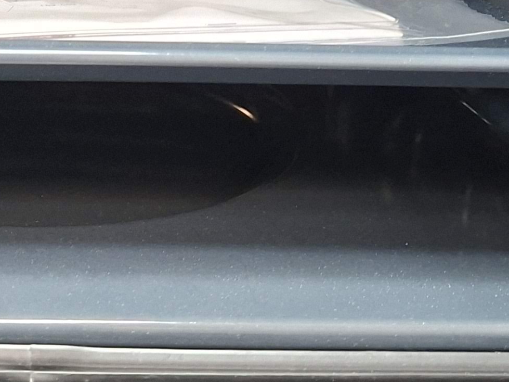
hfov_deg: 20.2
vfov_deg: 14.8
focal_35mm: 94
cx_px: 1
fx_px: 1382
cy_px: -167
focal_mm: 5.54
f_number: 1.8
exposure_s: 1/25
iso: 500
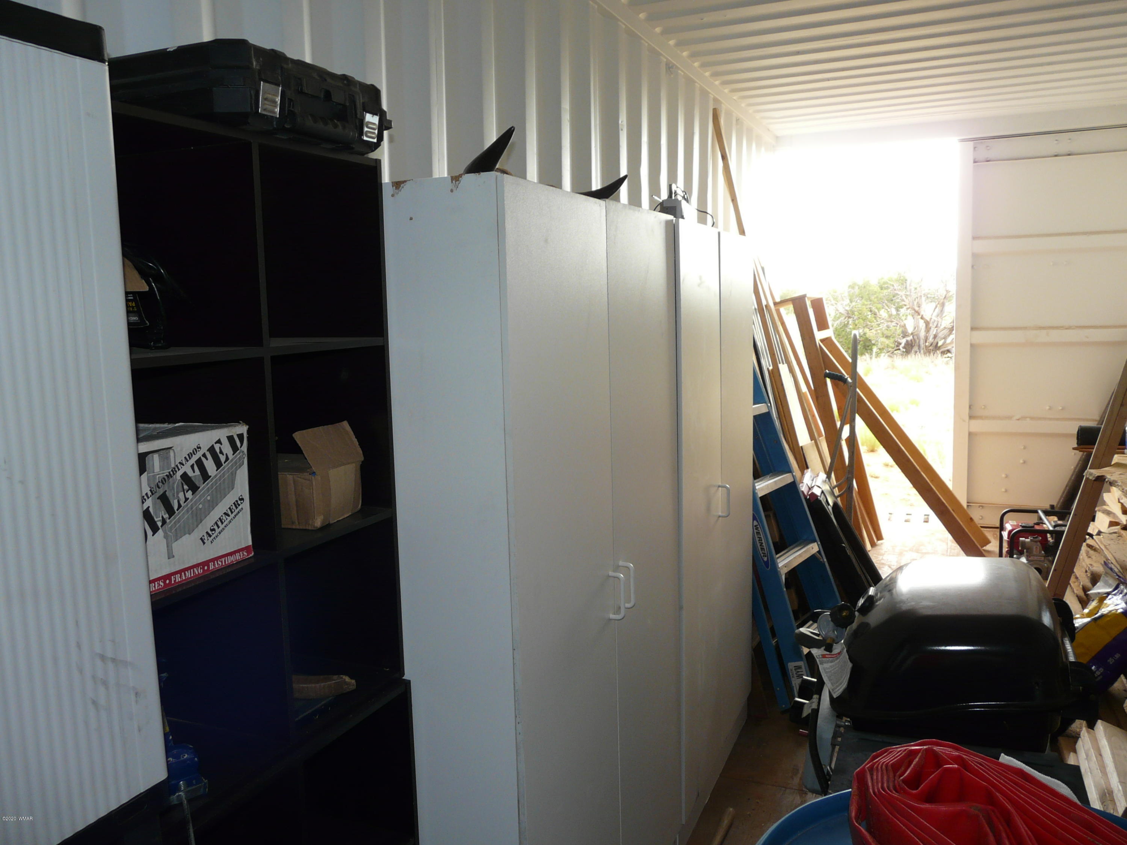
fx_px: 912
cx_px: 564
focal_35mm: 28
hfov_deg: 63.4
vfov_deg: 49.7
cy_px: 422
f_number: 2.8
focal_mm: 4.6
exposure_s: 1/30
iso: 100
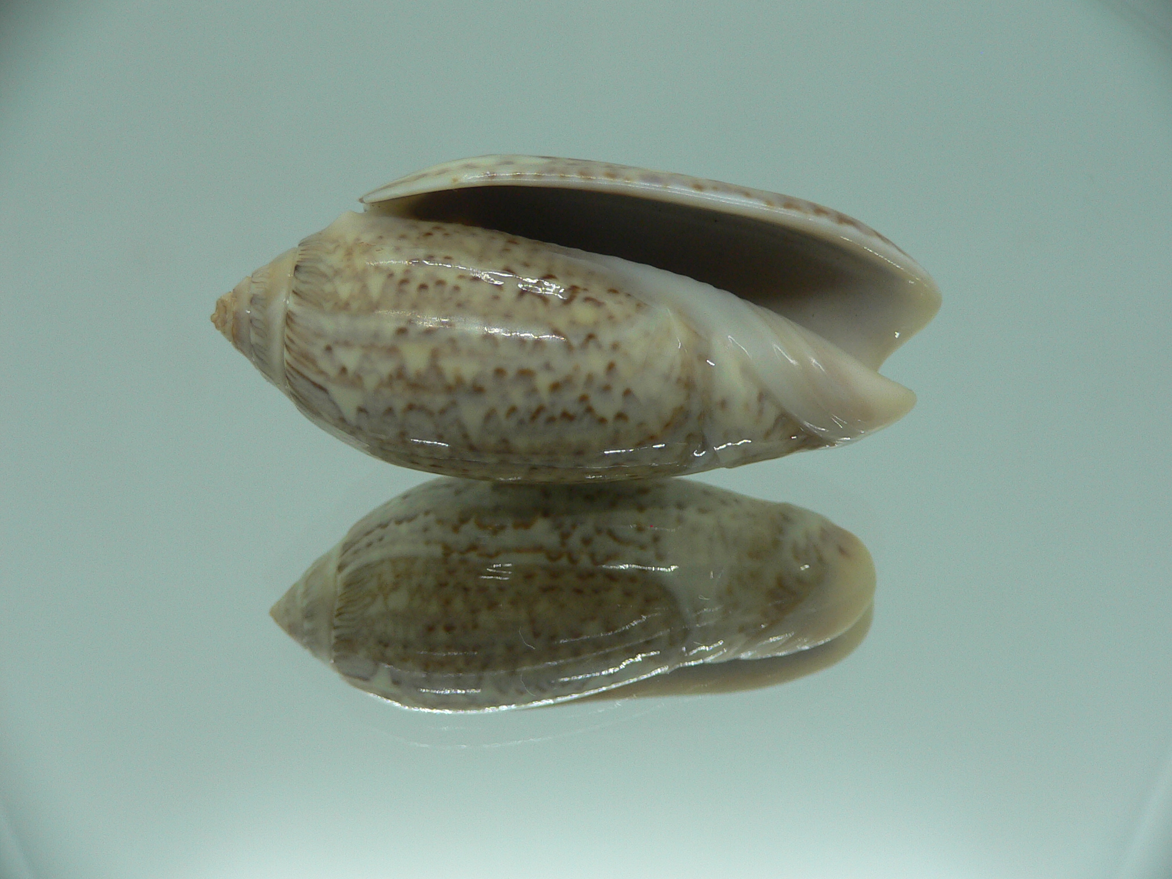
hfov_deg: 52.6
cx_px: 586
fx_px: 1185
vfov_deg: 40.7
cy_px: 440
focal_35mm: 35
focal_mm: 4.6
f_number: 2.8
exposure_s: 1/60
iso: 80
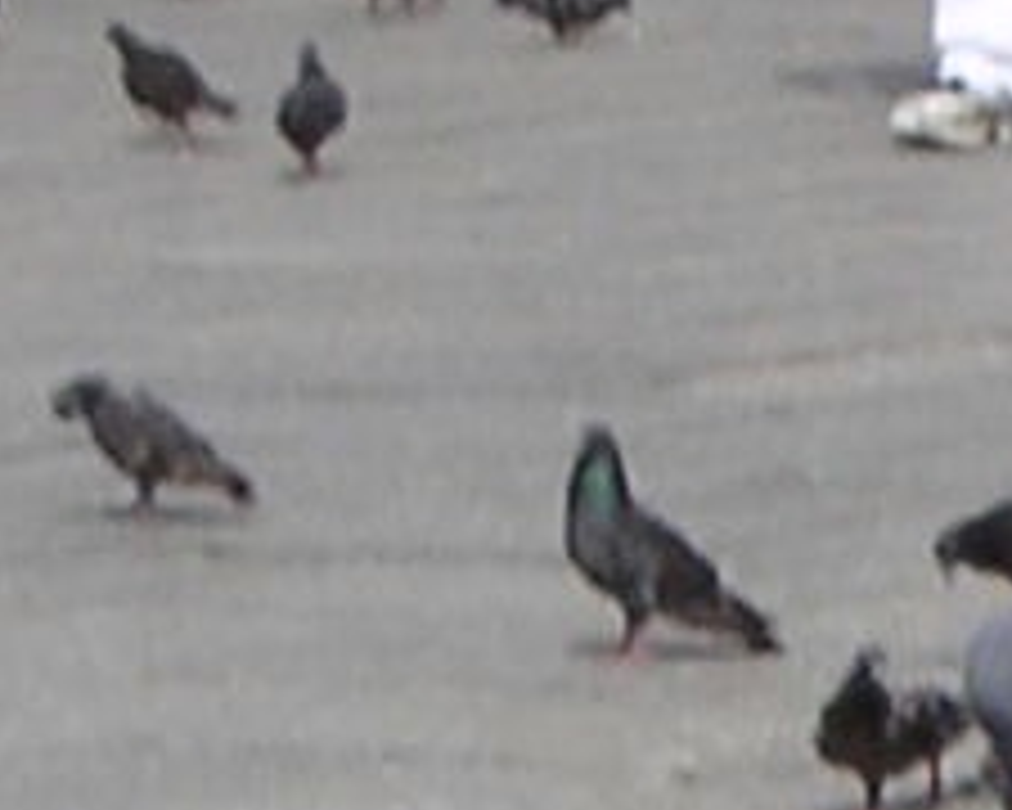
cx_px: 1282
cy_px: 1566
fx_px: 11831
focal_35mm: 395
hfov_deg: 4.9
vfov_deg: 3.9
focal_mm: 7.4
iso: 64
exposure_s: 1/180
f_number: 6.7
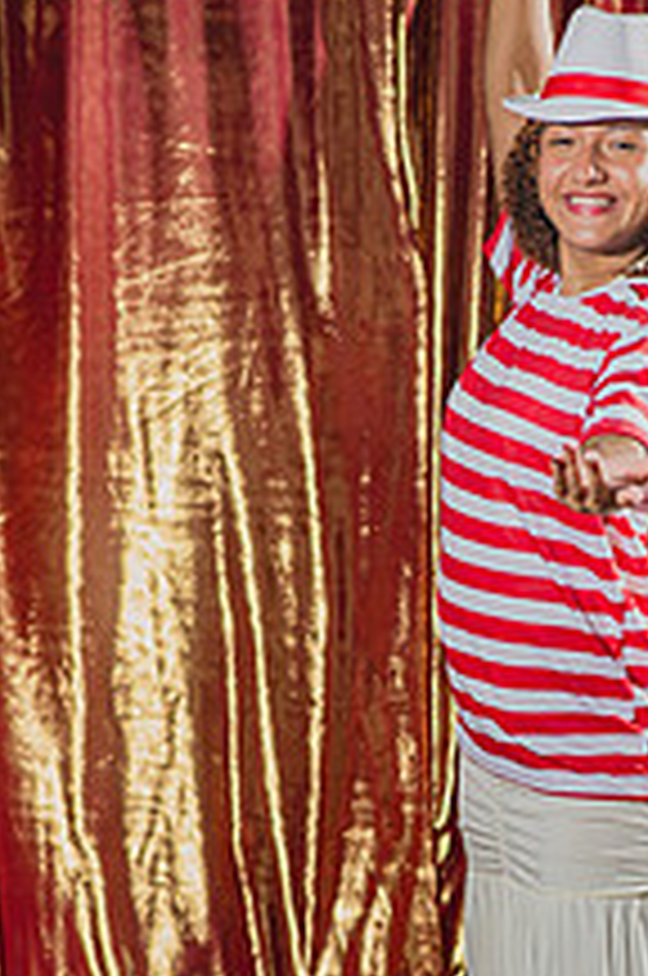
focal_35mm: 176
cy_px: 621
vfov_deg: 11.7
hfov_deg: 7.8
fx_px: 4767
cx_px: 565
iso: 200
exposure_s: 1/200
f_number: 2.5
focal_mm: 85
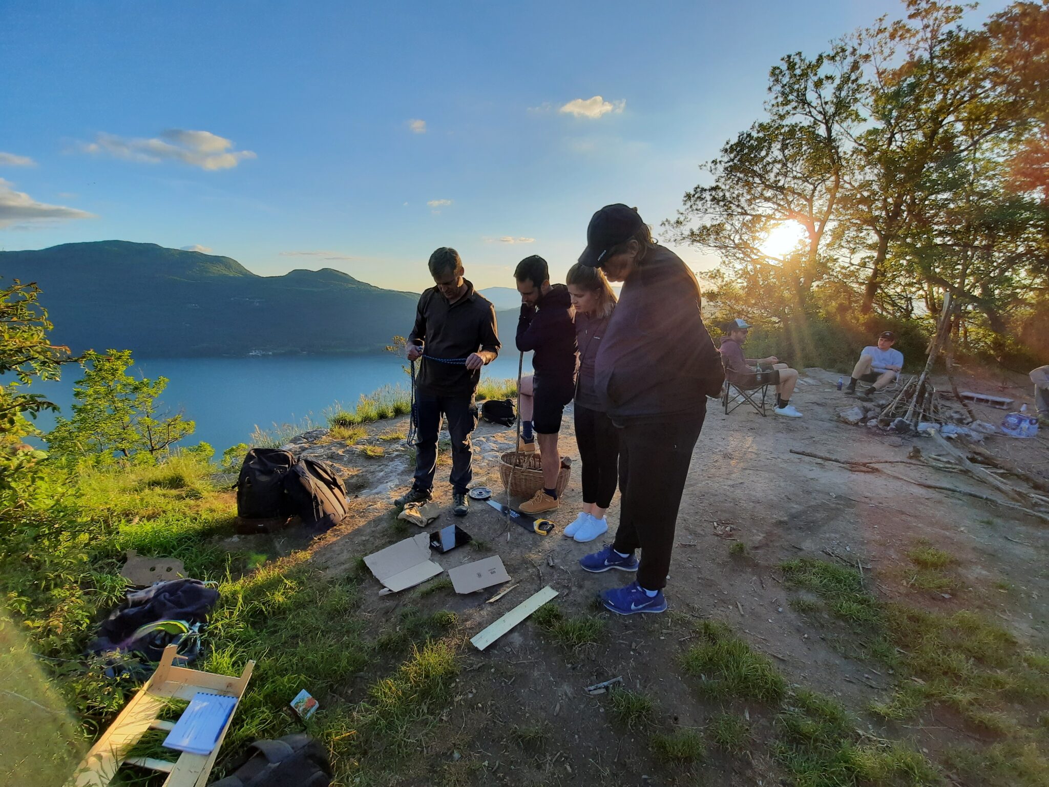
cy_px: 394
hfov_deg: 106.2
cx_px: 524
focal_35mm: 13
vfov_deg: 89.9
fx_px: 394
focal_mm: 1.74
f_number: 2.2
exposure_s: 1/561
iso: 40
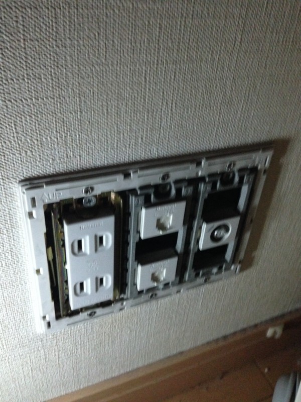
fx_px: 383
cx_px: 150
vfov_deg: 55.4
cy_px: 201
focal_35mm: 33
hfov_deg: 42.9
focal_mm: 4.12
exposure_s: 1/15
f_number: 2.4
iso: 500
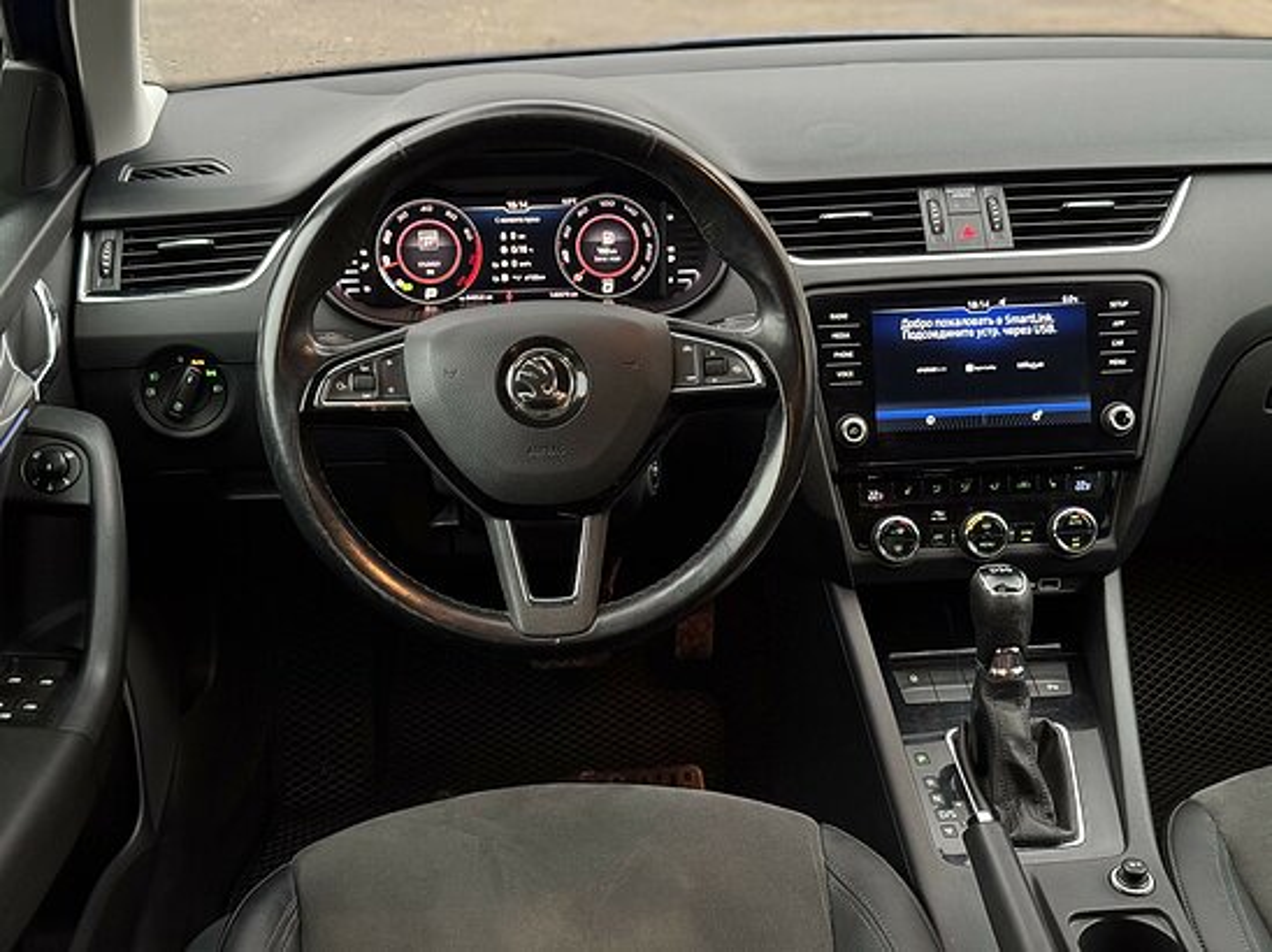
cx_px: 636
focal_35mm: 48
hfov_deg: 39.7
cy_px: 476
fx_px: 1762
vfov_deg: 30.2
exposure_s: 1/28
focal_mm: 6.76
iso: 640
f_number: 1.78
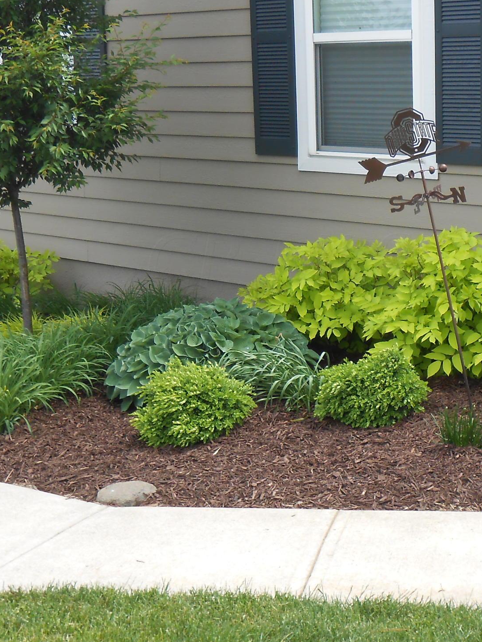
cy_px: 261
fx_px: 1299
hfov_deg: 21.0
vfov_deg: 27.7
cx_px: 278
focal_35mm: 70
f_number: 3.9
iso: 80
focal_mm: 6
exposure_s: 1/250
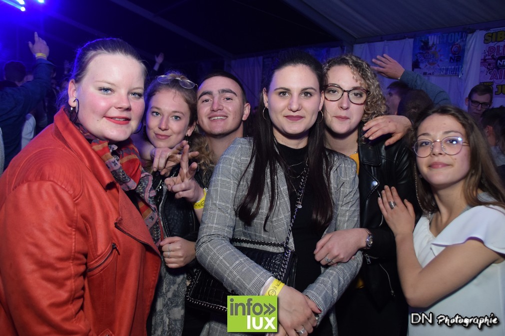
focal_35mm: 30
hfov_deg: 61.9
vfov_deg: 43.6
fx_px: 421
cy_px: 168
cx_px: 252
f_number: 3.5
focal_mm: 20
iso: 1600
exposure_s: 1/40
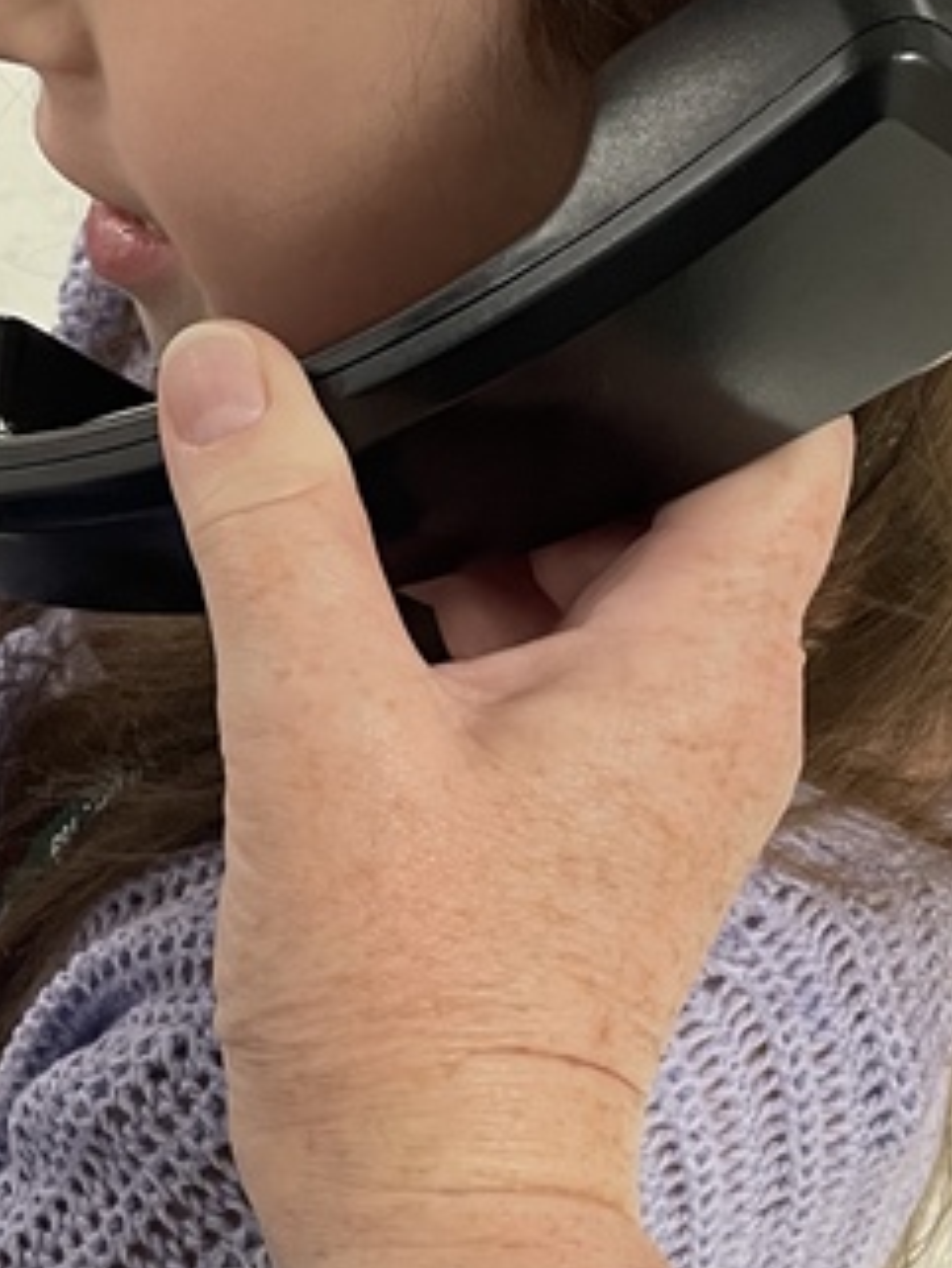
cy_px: 656
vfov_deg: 23.5
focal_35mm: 83
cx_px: -119
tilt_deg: -40.8
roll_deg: +3.4
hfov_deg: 17.2
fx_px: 3042
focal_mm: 4.2
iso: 200
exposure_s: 1/60
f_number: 1.6
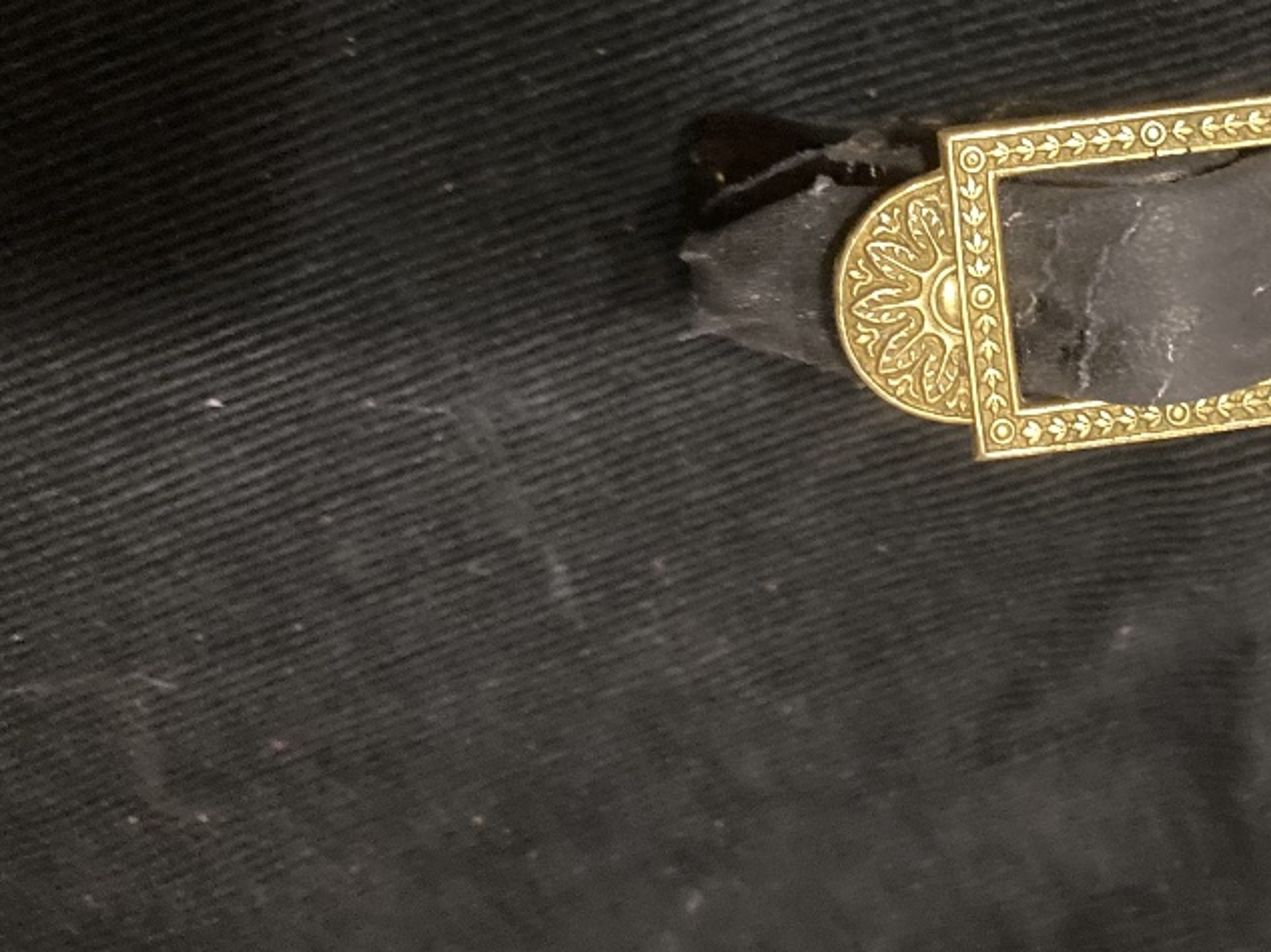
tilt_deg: -59.3
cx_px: 1004
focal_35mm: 53
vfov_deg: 26.8
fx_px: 1945
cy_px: 136
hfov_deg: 35.1
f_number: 1.8
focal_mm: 3.99
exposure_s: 1/20
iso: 640
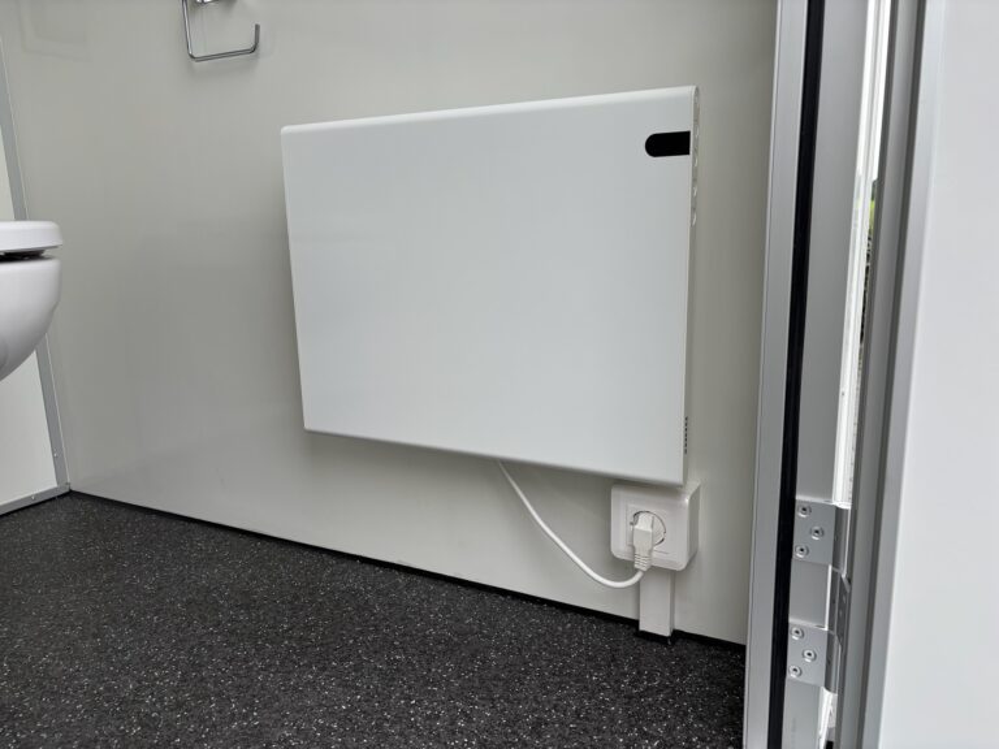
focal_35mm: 26
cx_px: 500
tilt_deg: -12.0
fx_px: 750
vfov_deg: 53.1
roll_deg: +2.3
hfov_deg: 67.3
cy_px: 374
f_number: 1.6
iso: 50
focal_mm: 5.96
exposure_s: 1/758
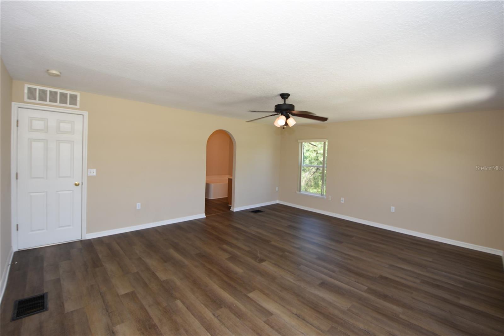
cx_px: 252
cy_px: 168
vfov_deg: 77.3
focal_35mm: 15
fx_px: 210
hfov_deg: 100.4
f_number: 4
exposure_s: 1/60
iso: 100
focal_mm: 10
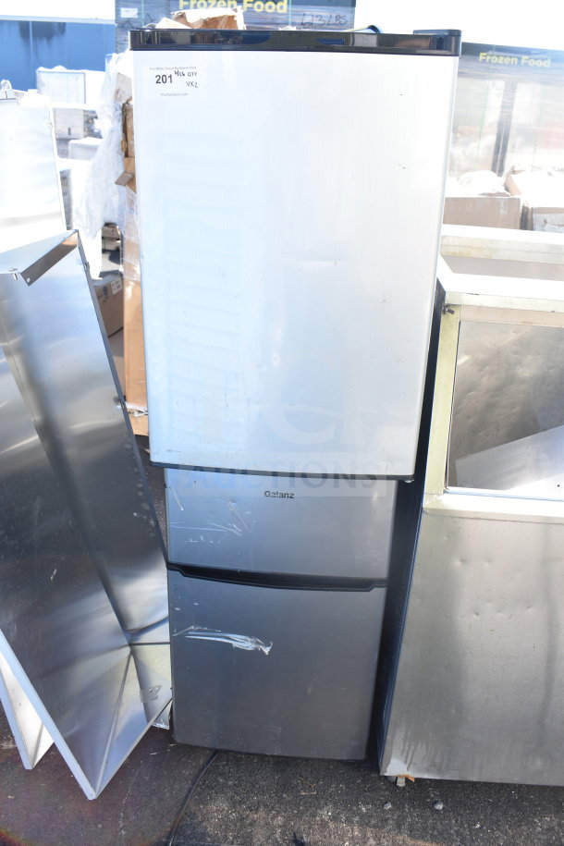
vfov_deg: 59.5
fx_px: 740
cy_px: 423
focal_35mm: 32
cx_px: 282
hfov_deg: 41.7
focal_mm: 21
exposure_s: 1/125
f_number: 5.6
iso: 200
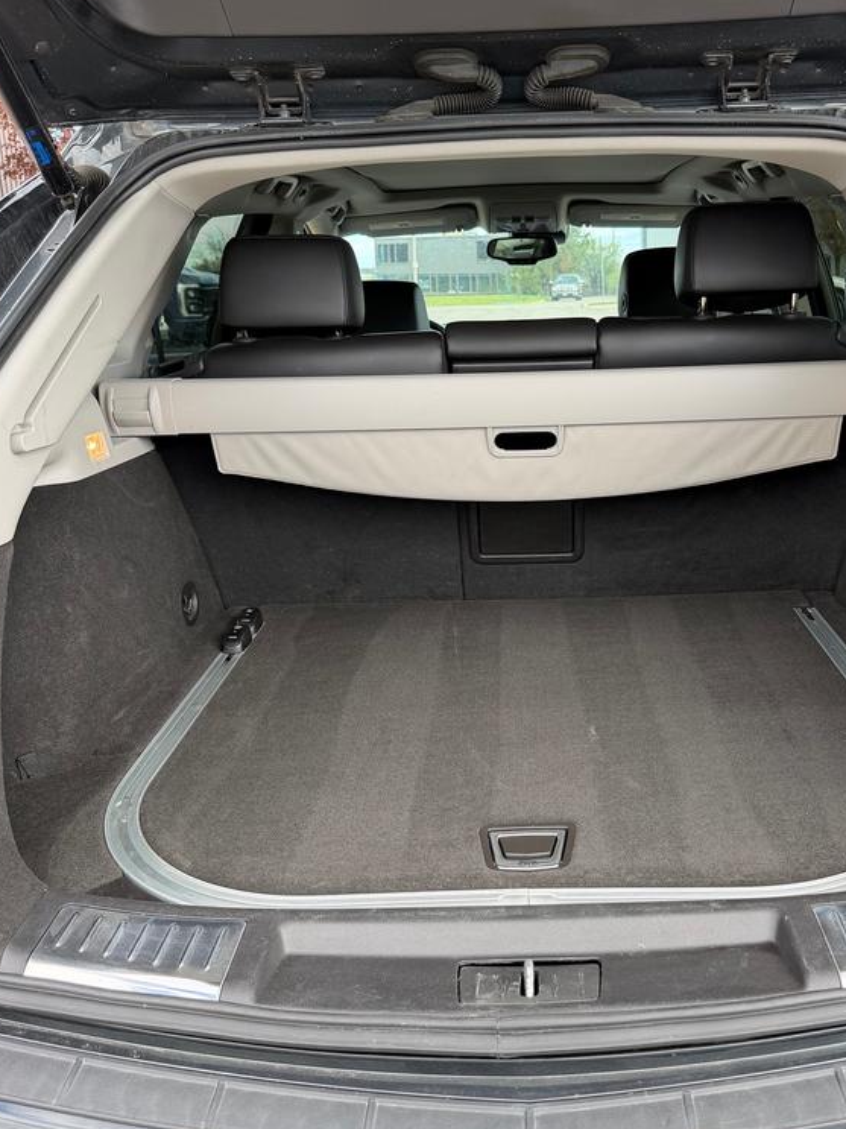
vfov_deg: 58.3
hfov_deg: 45.1
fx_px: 1010
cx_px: 524
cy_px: 583
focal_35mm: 31
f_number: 1.78
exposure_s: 1/379
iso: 100
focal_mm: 6.76
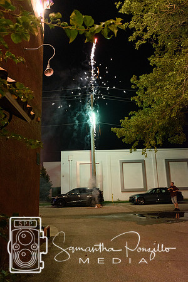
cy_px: 141
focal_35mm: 27
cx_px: 94
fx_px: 211
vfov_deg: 67.4
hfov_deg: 47.9
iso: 3200
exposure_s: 1/25
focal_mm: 18
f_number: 3.5
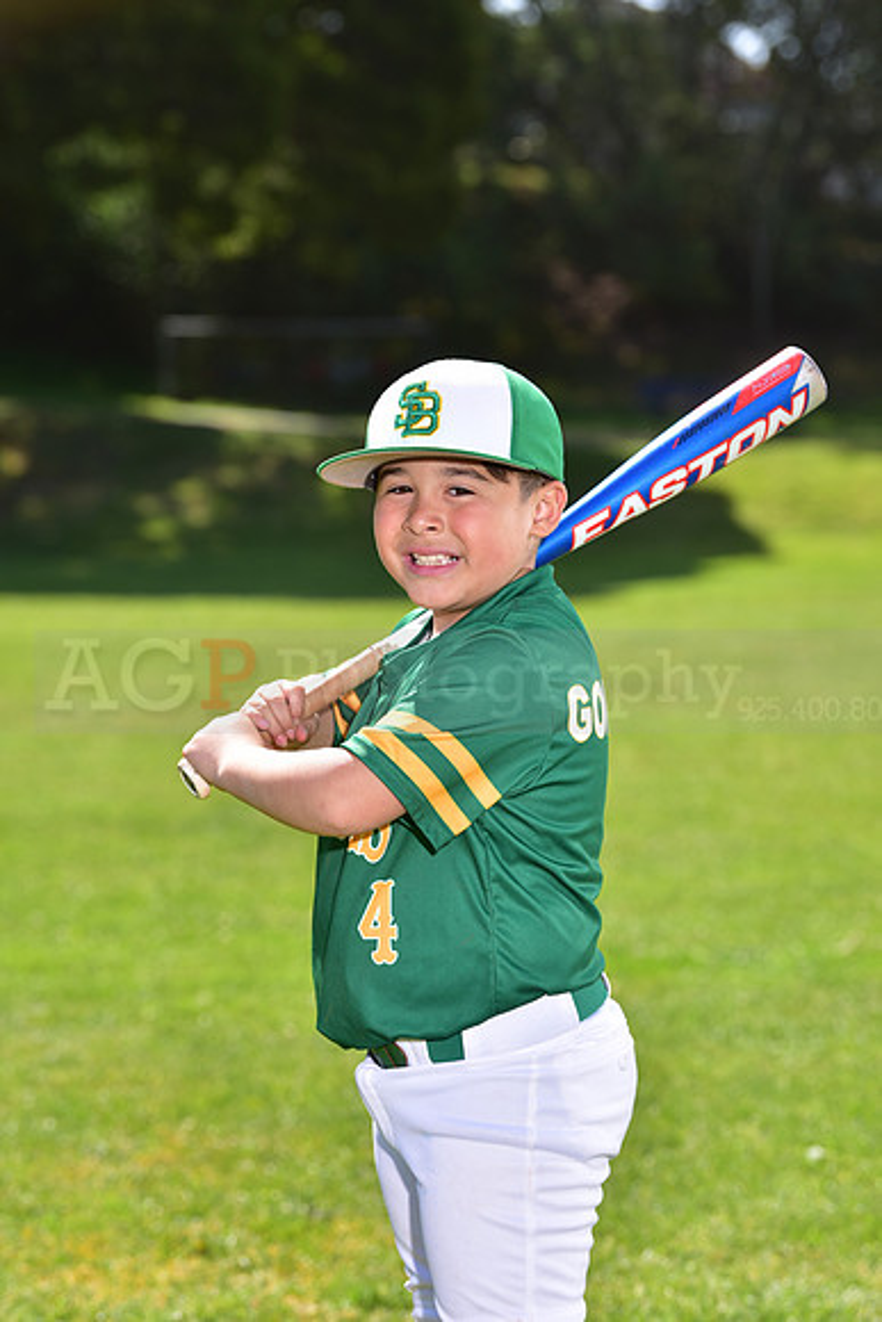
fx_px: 4774
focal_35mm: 130
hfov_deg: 10.6
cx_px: 441
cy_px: 661
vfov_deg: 15.8
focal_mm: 130
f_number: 5.6
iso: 100
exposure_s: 1/250
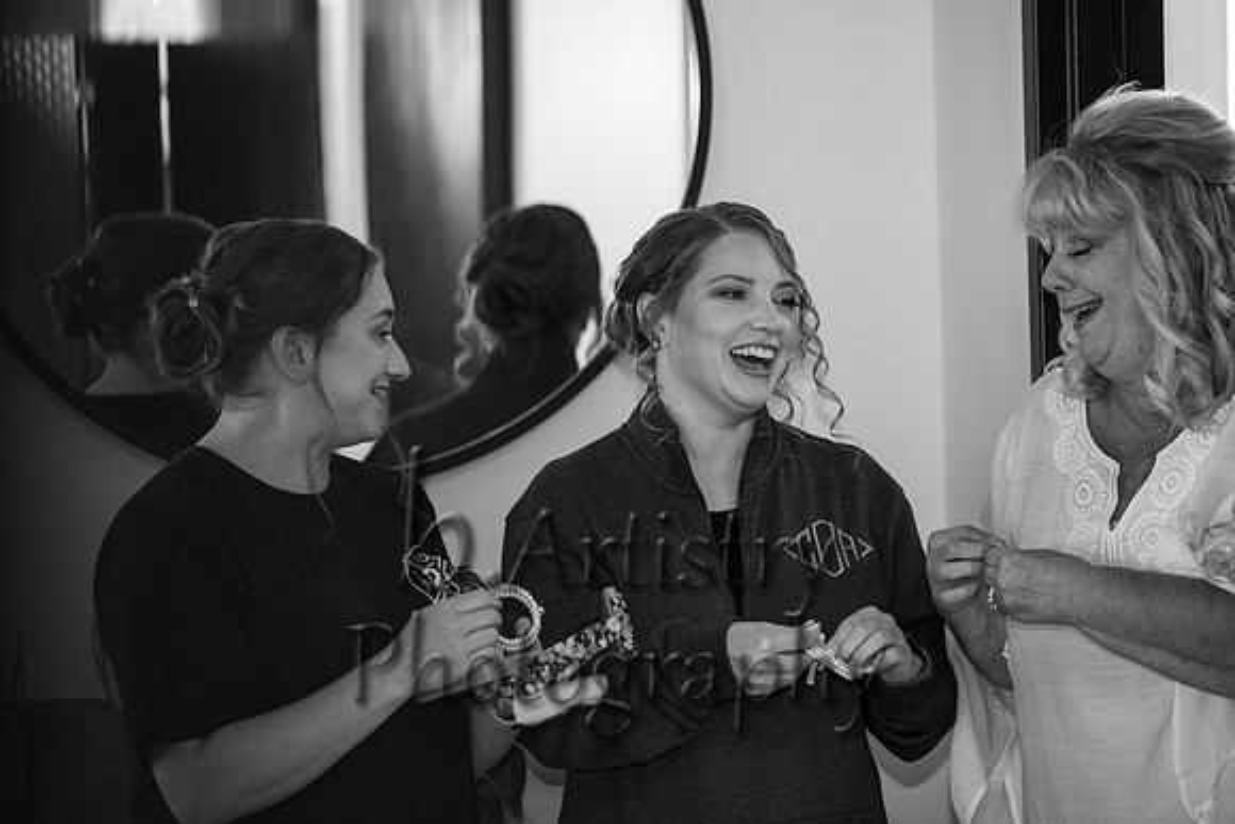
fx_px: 5147
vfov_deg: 9.2
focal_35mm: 150
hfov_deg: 13.7
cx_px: 618
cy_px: 412
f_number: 2.8
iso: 800
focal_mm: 150
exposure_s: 1/125
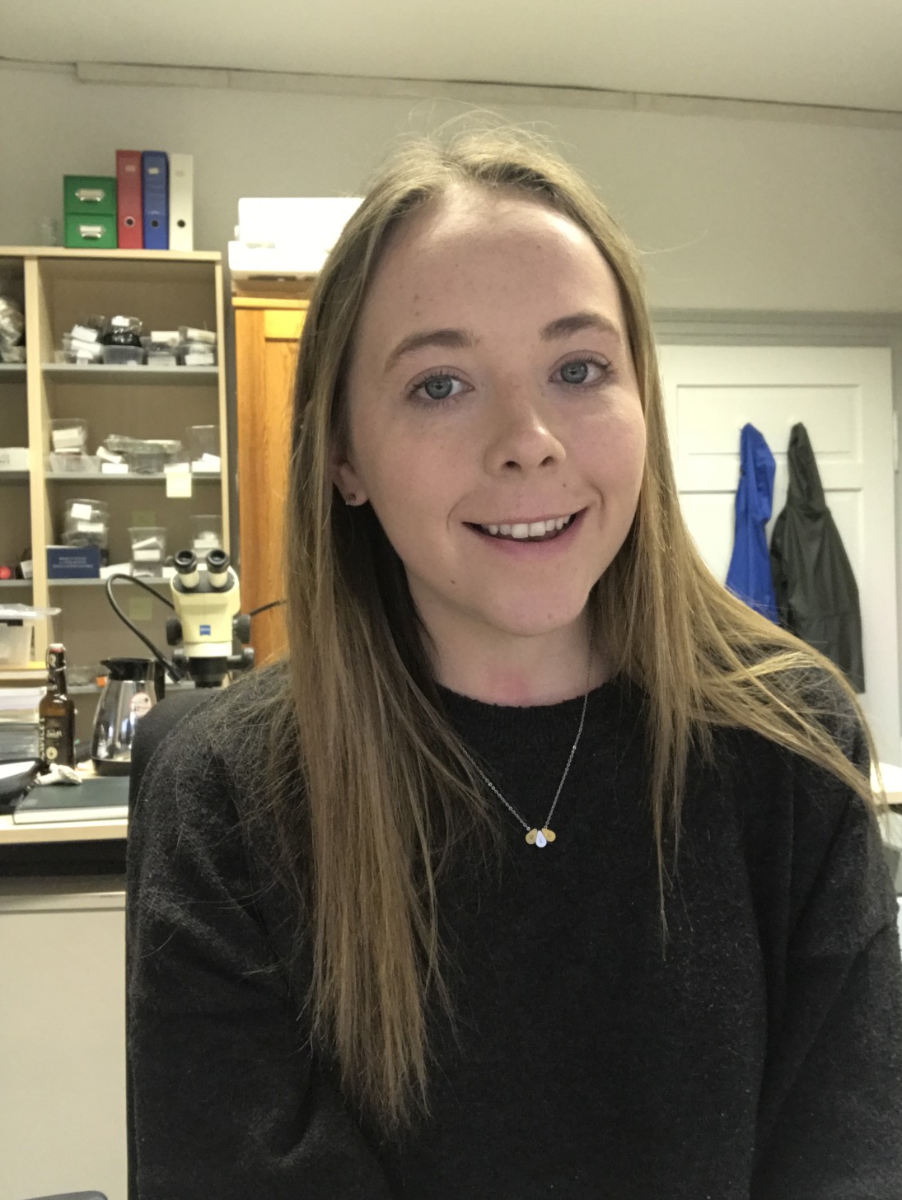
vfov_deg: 55.3
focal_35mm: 33
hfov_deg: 43.0
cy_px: 601
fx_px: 1145
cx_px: 462
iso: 125
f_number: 2.2
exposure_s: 1/31
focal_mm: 2.87
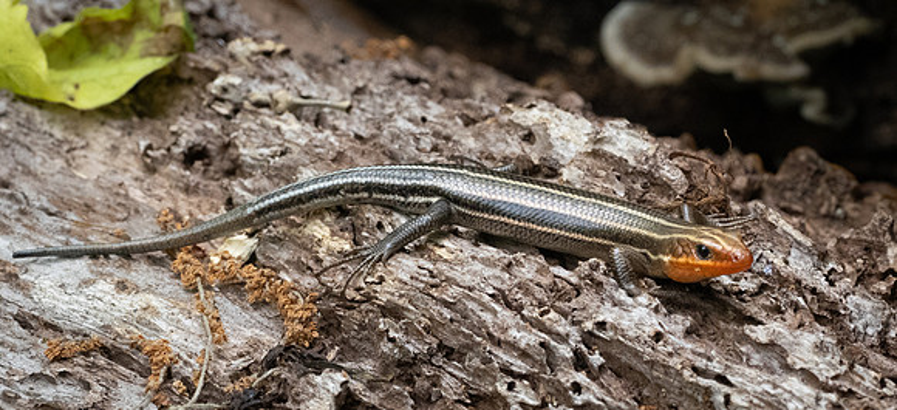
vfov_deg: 1.0
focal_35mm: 1006
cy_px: 223
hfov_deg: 2.2
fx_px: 22931
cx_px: 599
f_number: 8
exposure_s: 1/320
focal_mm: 300
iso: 1600
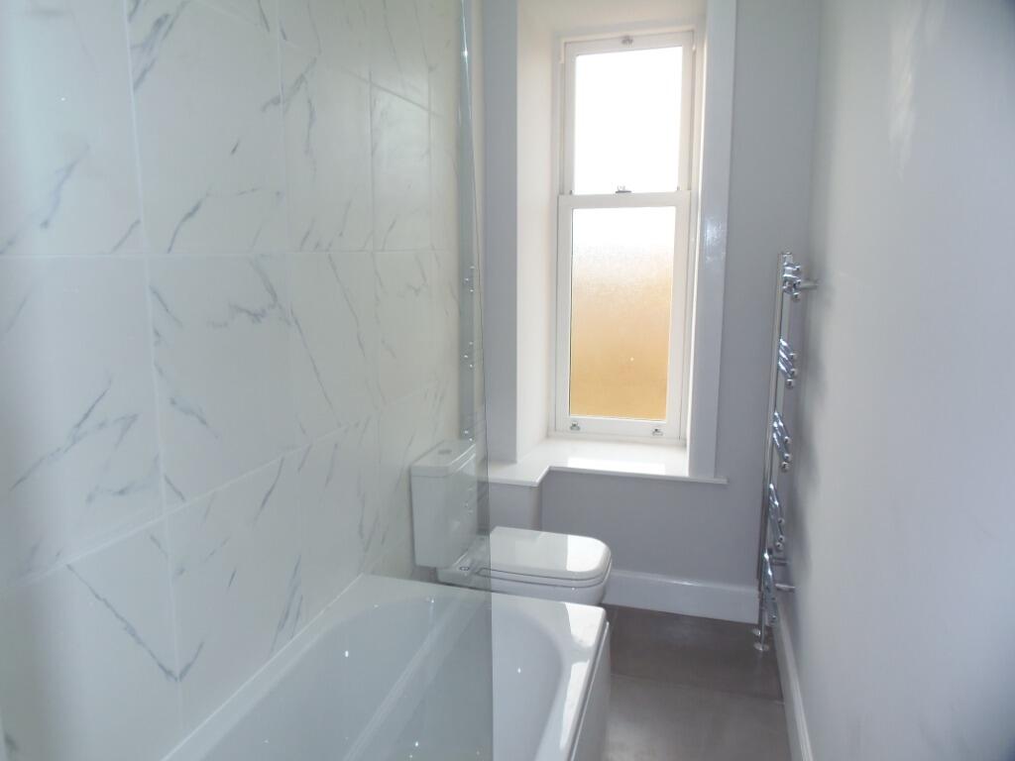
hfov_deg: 71.6
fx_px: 704
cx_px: 508
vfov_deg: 56.8
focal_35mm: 24
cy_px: 380
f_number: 2.9
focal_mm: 4.3
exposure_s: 1/30
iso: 64
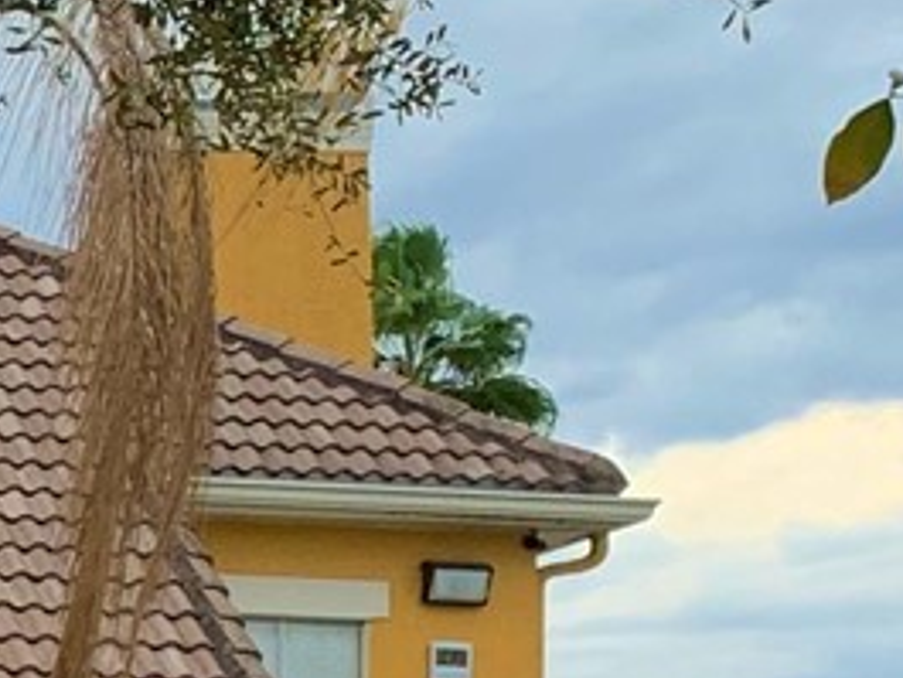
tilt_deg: +5.9
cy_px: 644
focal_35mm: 157
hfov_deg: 10.8
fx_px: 4097
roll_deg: -3.4
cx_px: -1216
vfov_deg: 9.4
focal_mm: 4.25
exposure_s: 1/121
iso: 50
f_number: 1.8
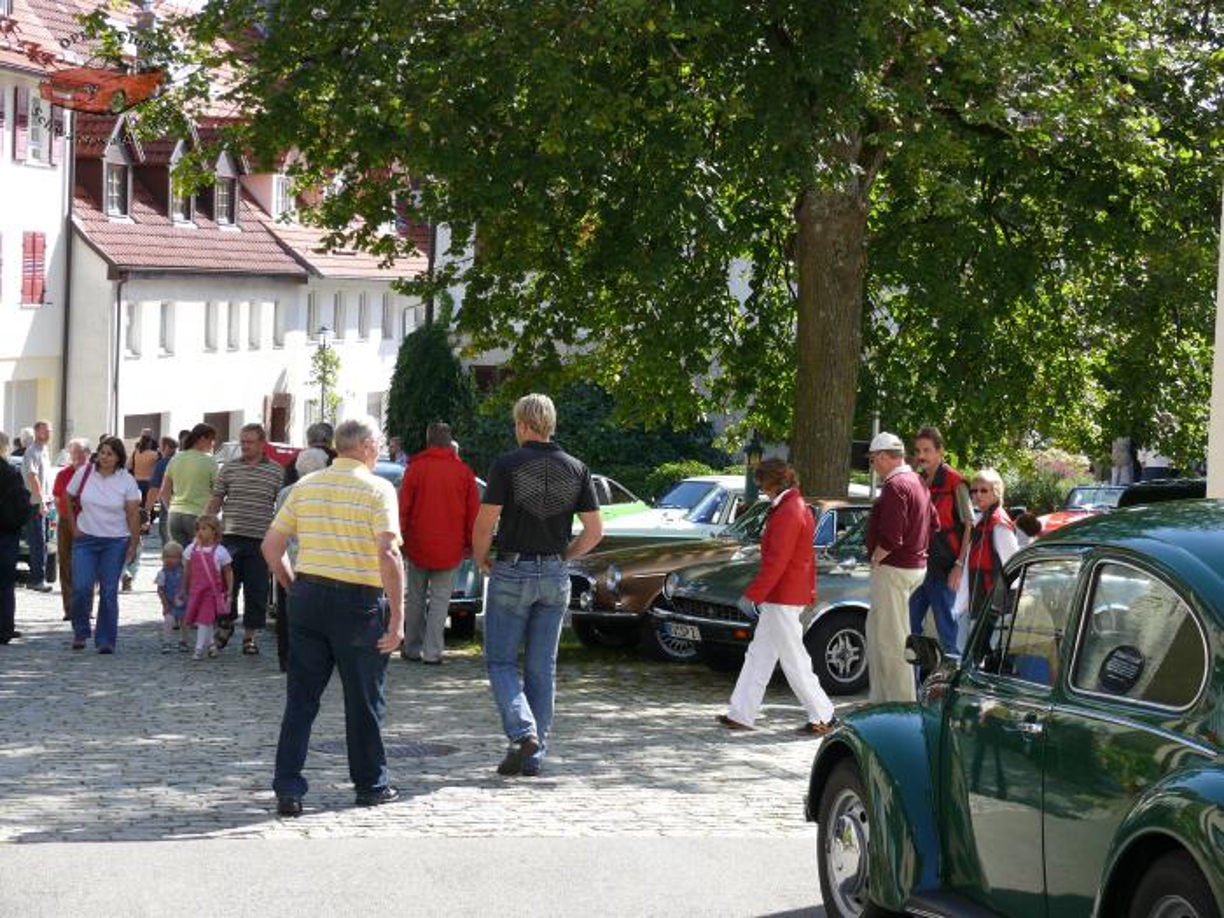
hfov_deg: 24.7
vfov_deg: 18.7
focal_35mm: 79
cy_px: 459
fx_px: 2793
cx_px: 612
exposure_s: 1/250
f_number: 4.5
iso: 100
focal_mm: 16.8
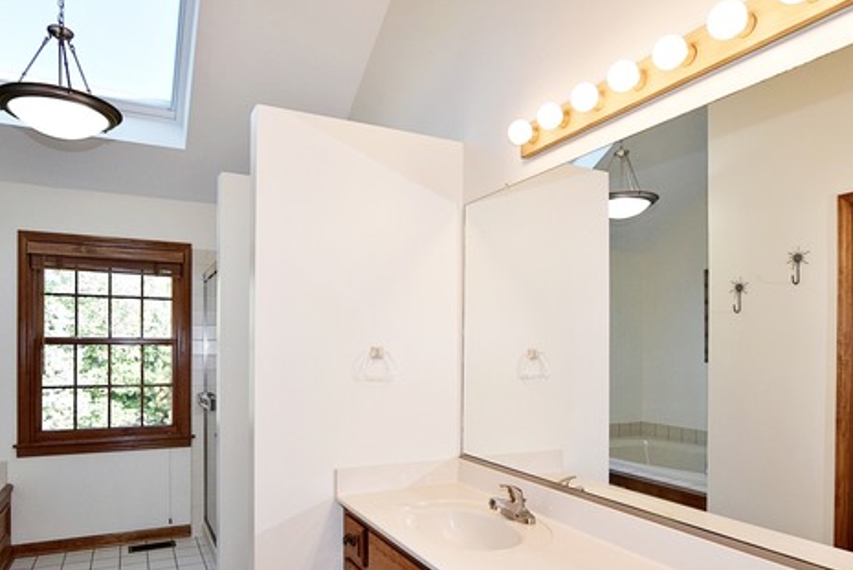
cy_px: 351
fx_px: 538
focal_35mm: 23
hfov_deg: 76.8
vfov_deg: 55.3
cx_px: 420
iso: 220
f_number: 5.6
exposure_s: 1/125
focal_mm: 11
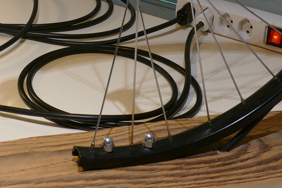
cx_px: -5
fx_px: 689
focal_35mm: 88
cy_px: -68
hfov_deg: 22.2
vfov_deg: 14.7
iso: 160
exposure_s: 1/60
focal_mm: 9.12
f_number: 2.8
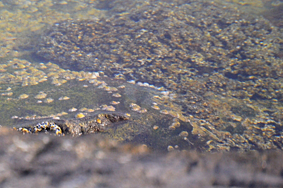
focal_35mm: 766
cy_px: -26
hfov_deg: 2.7
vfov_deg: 1.8
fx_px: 6017
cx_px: -70
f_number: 5.6
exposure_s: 1/500
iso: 400
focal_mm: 200
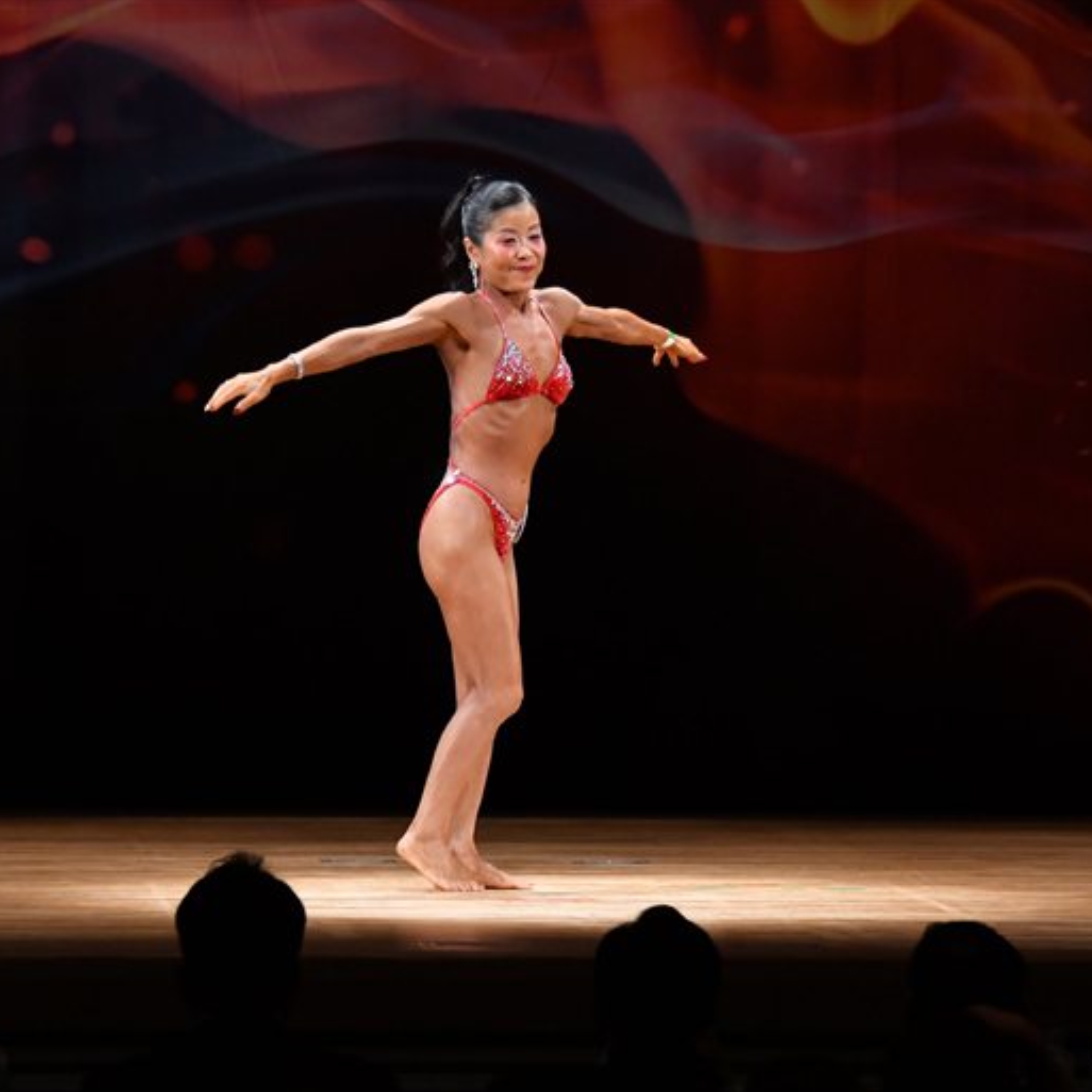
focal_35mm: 259
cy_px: 547
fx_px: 9244
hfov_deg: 6.8
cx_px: 567
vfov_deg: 6.8
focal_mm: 135
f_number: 5.6
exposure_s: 1/400
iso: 3200
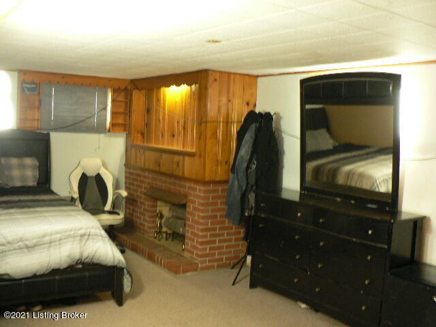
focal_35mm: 36
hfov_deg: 51.4
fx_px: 453
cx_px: 218
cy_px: 164
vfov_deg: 39.7
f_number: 2.8
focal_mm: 6
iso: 200
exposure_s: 1/5
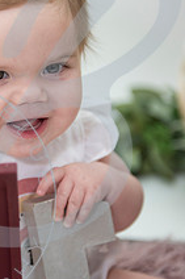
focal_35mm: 117
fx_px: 903
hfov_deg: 11.6
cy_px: 99
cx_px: -7
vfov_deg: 17.5
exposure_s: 1/400
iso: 160
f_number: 2.8
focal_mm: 55
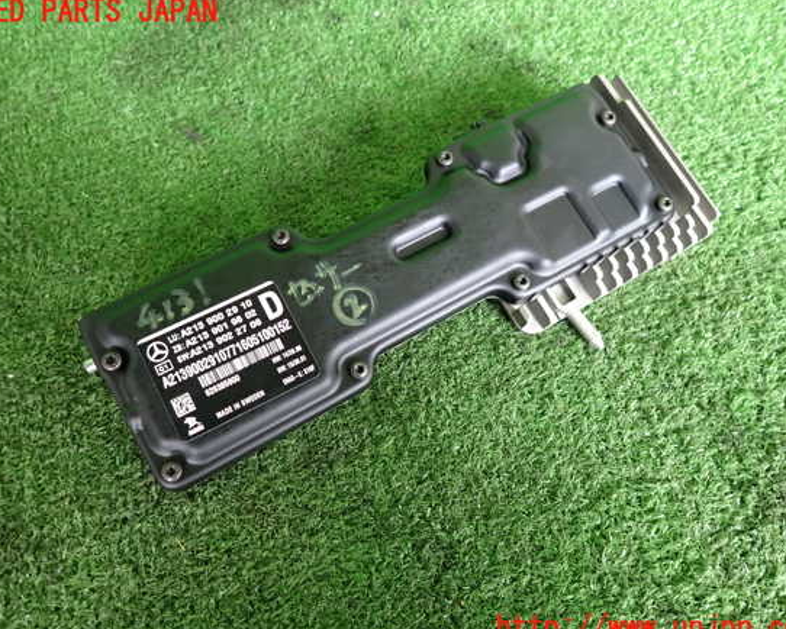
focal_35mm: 27
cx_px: 389
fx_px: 628
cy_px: 320
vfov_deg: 53.2
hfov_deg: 64.0
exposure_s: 1/30
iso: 250
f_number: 2
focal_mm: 4.5
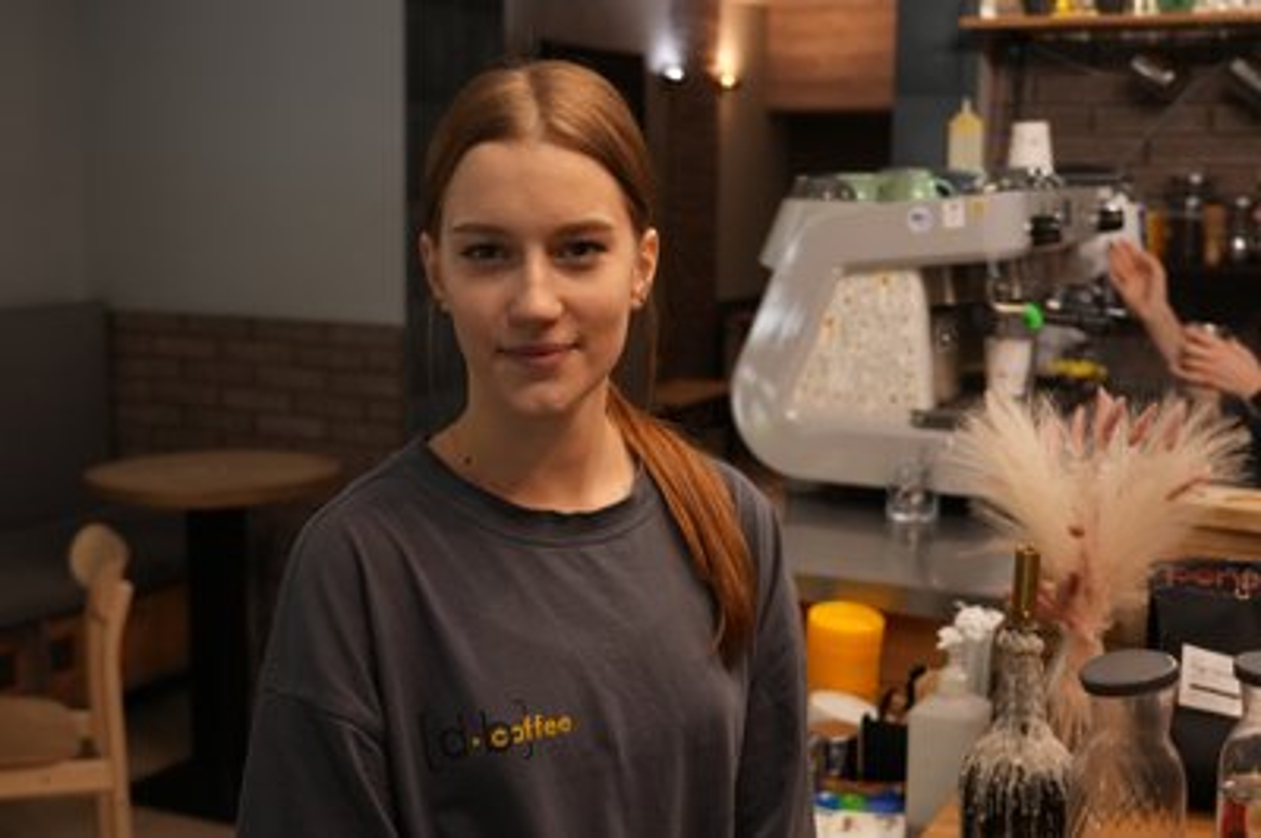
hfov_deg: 41.1
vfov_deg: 28.0
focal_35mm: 48
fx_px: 1680
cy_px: 419
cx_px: 630
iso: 1250
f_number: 4
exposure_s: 1/125
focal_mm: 32
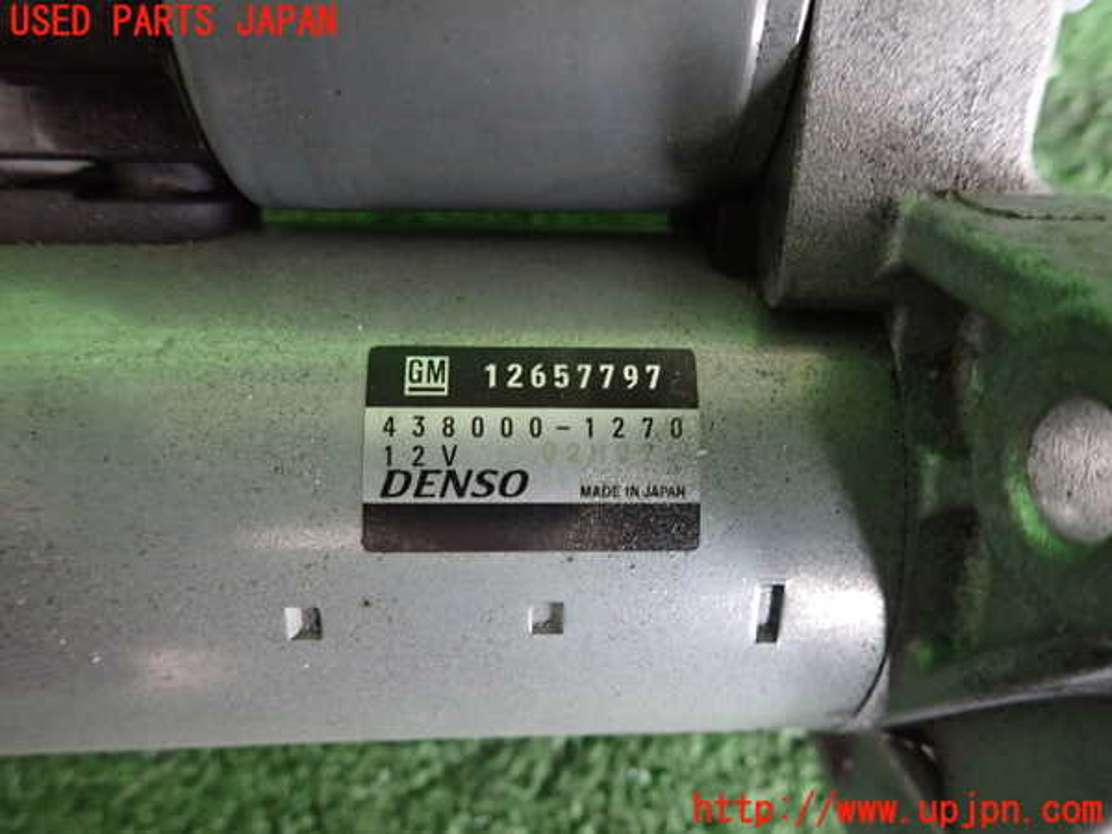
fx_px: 803
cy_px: 417
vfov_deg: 54.9
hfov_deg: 69.4
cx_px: 556
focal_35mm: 25
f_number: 2
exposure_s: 1/30
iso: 800
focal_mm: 4.5
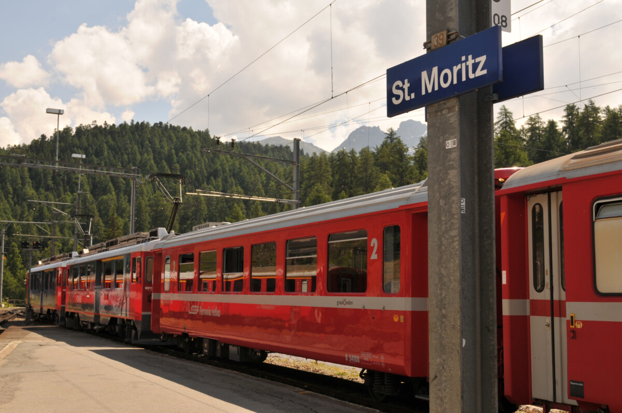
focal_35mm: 48
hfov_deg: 41.2
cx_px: 311
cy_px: 206
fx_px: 828
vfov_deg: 28.0
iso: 160
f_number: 16
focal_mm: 32
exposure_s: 1/200
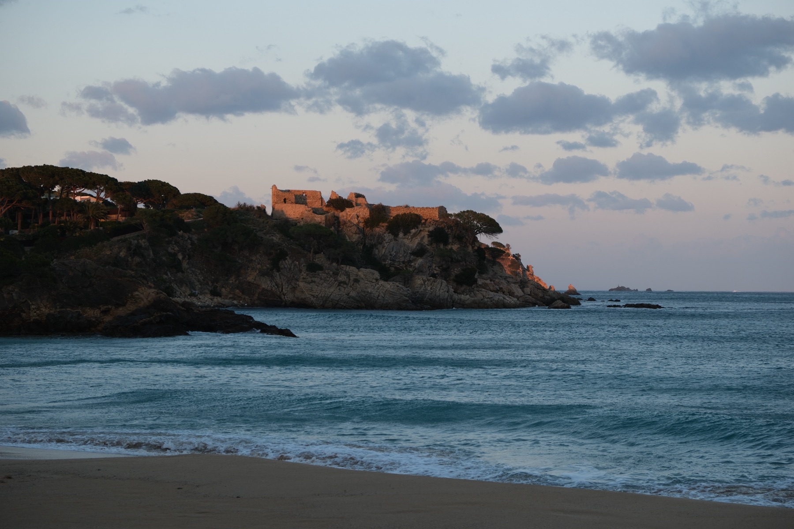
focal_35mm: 83
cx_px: 397
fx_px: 1830
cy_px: 264
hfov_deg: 24.5
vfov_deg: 16.5
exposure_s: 1/125
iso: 125
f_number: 4
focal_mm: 55
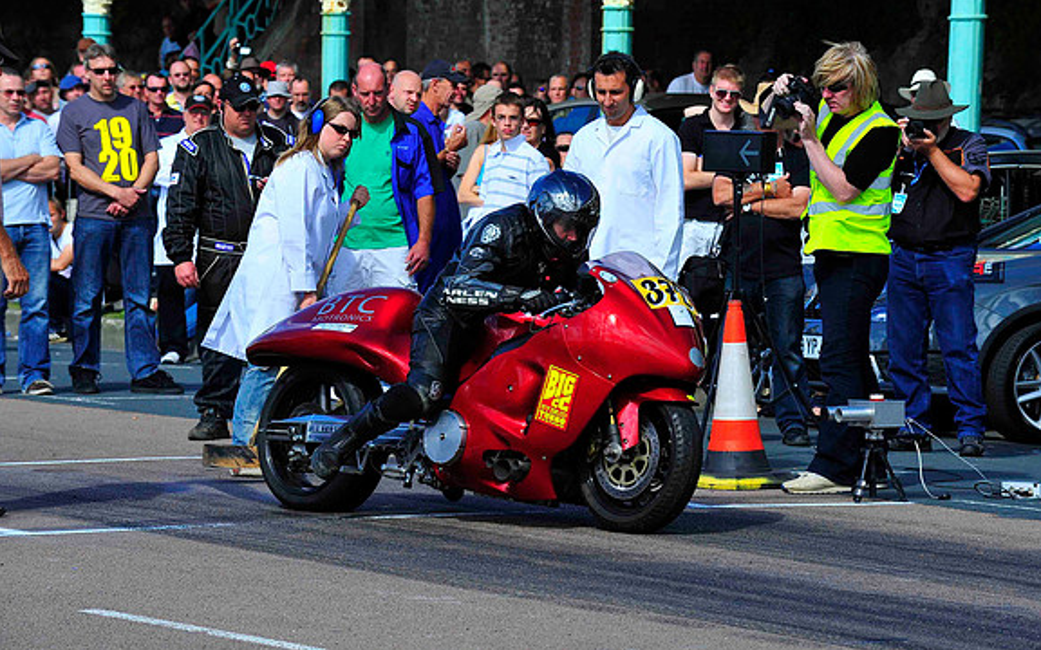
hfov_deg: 10.2
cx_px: 522
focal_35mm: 205
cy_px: 332
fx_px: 5816
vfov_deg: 6.4
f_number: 10
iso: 400
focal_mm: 200
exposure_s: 1/640
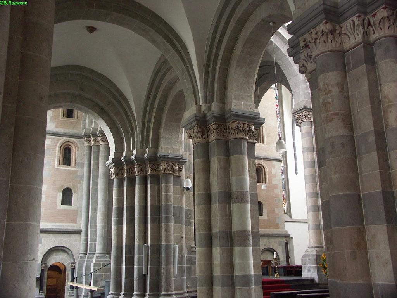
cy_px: 149
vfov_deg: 39.7
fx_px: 413
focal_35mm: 36
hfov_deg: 51.4
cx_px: 198
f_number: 2.8
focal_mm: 9.27
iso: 200
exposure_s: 1/6
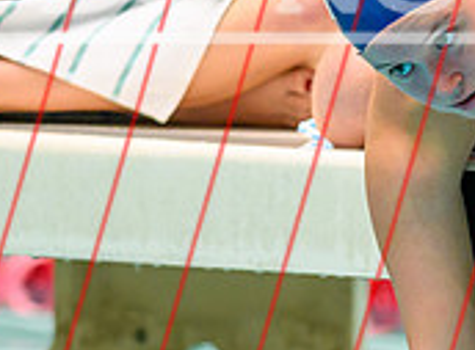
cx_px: 411
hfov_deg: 1.5
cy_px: 97
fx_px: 18067
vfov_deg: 1.1
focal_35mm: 1324
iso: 2000
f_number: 2.8
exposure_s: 1/800
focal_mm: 300
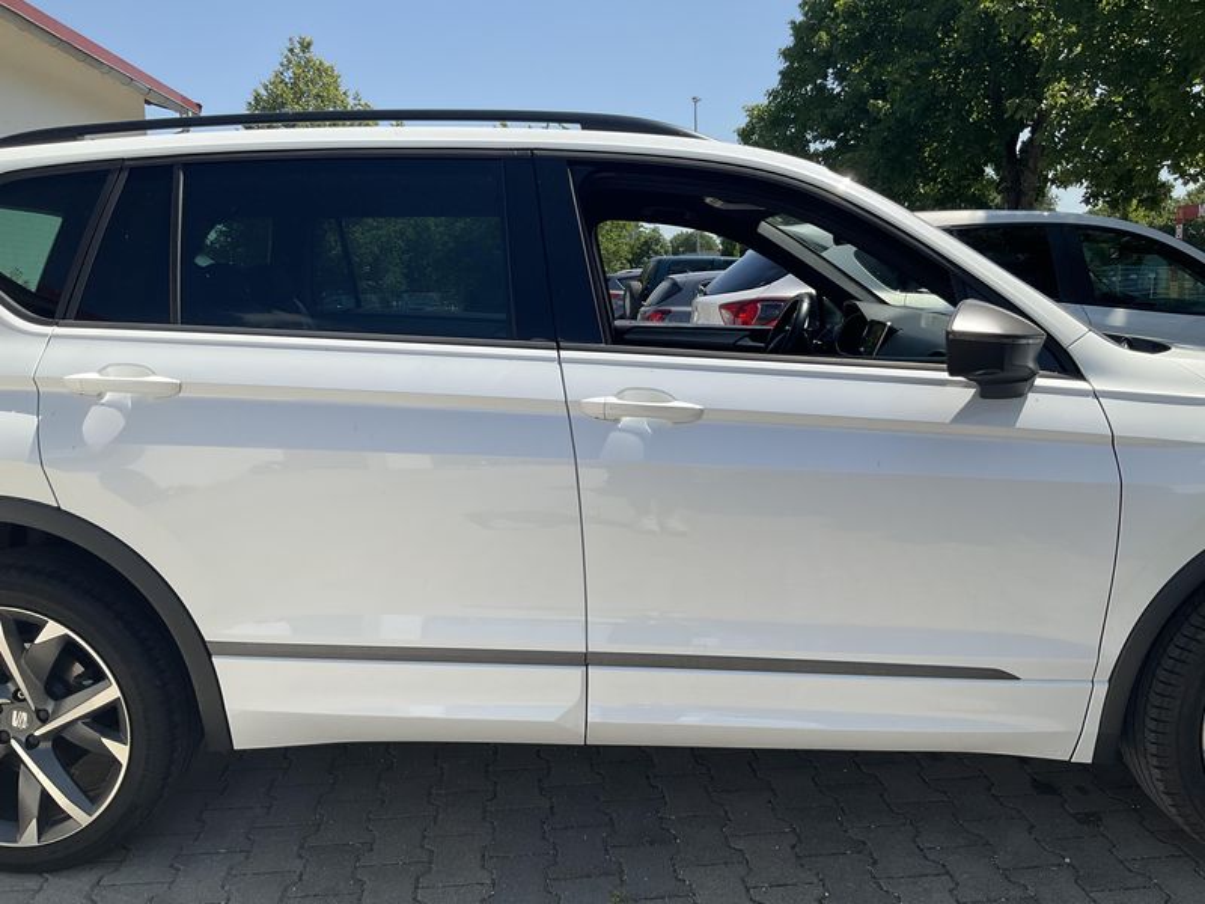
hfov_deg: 61.7
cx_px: 602
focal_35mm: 29
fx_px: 1010
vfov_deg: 48.2
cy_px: 452
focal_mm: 3
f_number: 1.8
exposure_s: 1/1912
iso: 25
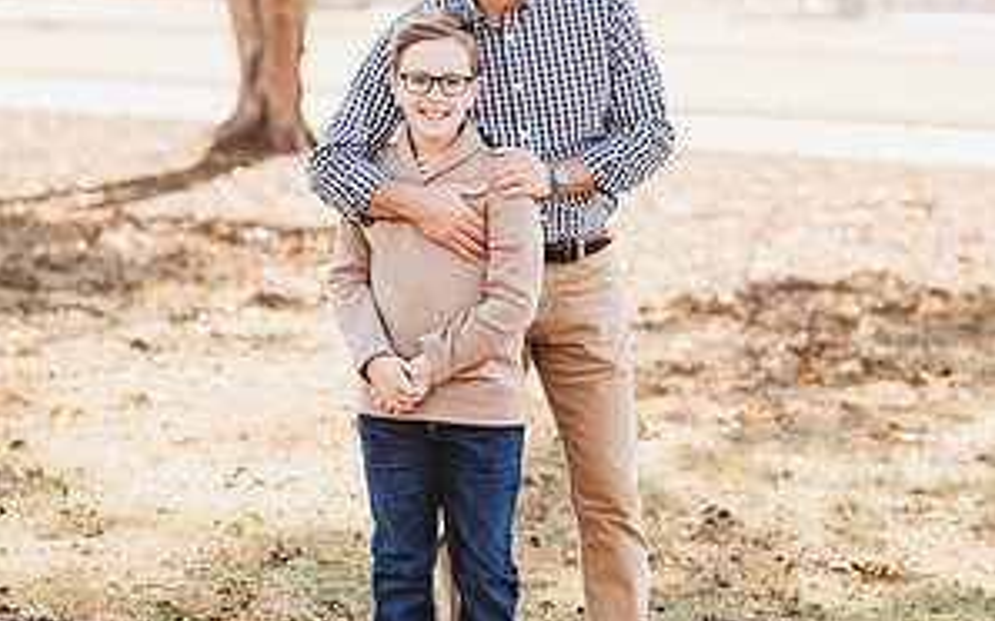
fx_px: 3551
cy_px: 177
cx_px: 498
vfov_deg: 10.0
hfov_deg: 16.0
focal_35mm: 131
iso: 200
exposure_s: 1/640
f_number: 2.5
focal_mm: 85
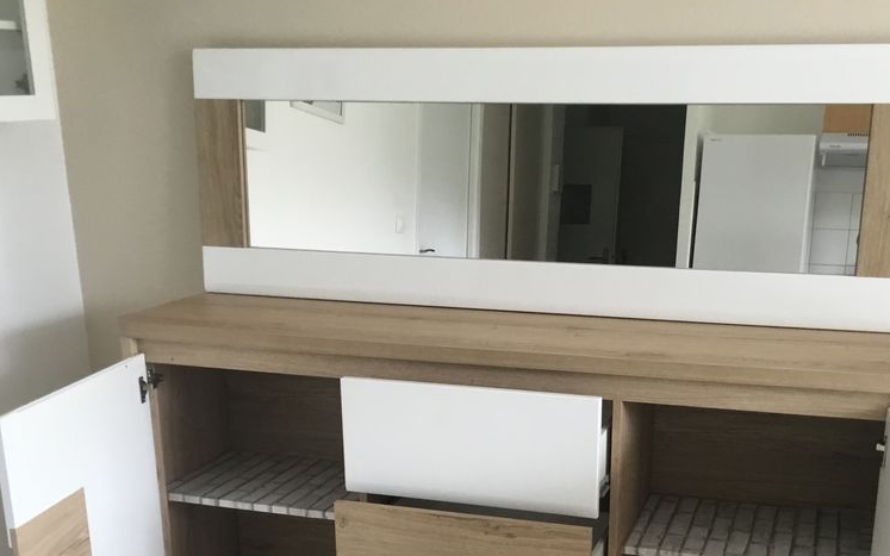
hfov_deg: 45.0
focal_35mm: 44
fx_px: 1067
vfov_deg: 28.6
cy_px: 441
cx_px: 531
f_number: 2.4
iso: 40
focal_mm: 3.3
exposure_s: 1/30
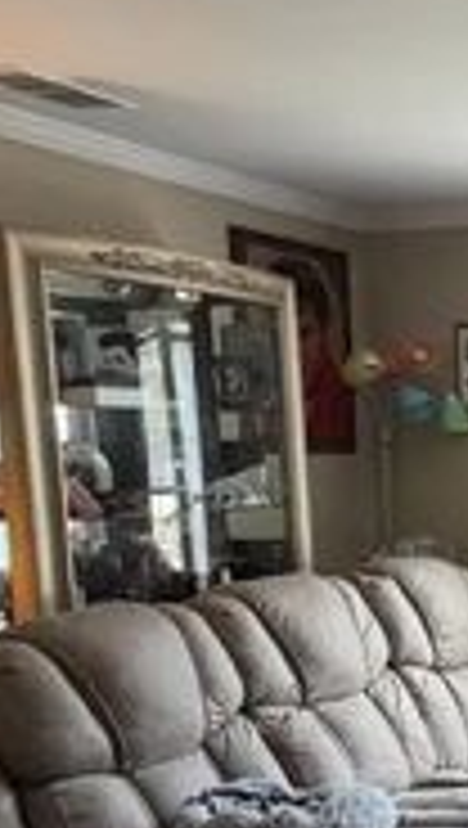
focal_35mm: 53
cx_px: 860
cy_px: 580
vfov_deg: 38.5
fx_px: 1165
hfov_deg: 17.8
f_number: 2.2
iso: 250
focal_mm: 2.22
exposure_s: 1/60
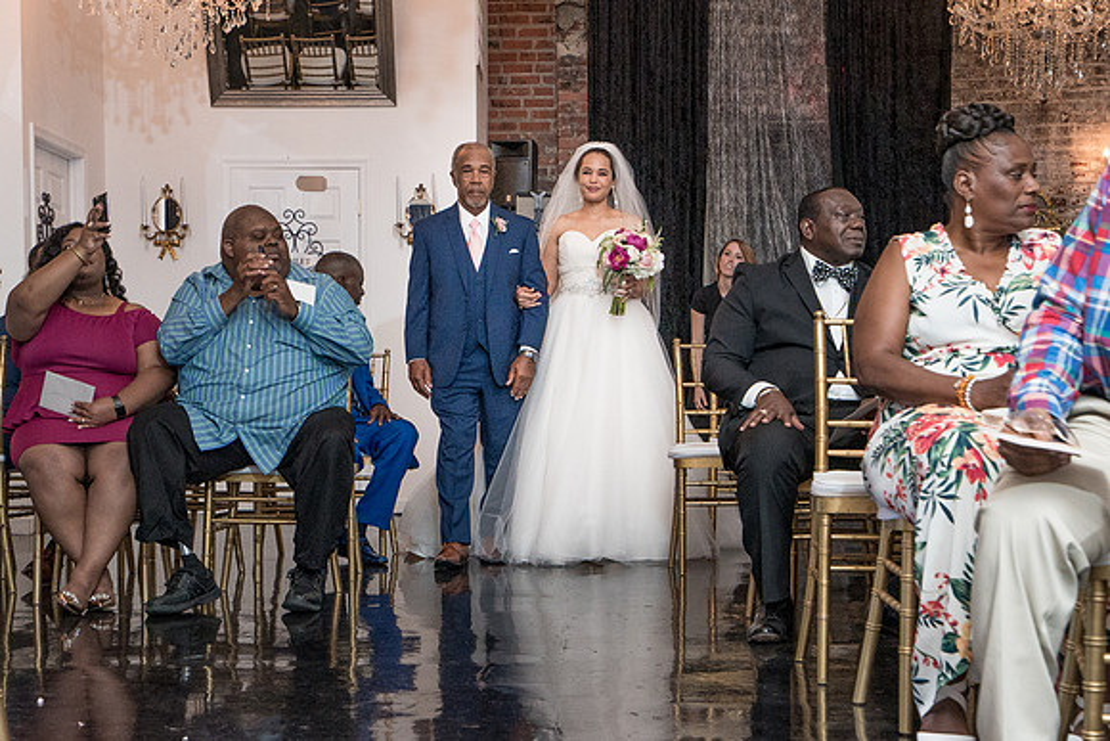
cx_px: 537
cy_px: 461
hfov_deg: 33.0
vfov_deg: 22.3
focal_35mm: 61
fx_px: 1872
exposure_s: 1/200
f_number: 4
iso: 2000
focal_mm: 35
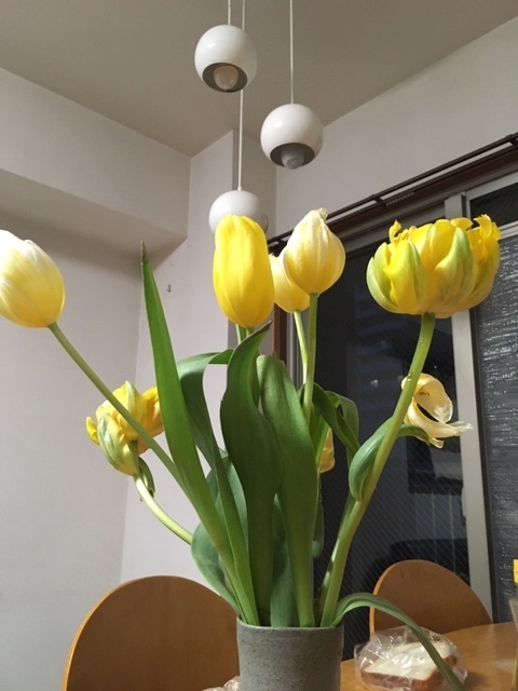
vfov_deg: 61.7
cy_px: 346
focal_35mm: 29
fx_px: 579
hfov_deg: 48.2
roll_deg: -1.0
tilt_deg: +11.5
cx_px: 259
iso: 200
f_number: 2.2
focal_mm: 4.15
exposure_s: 1/20
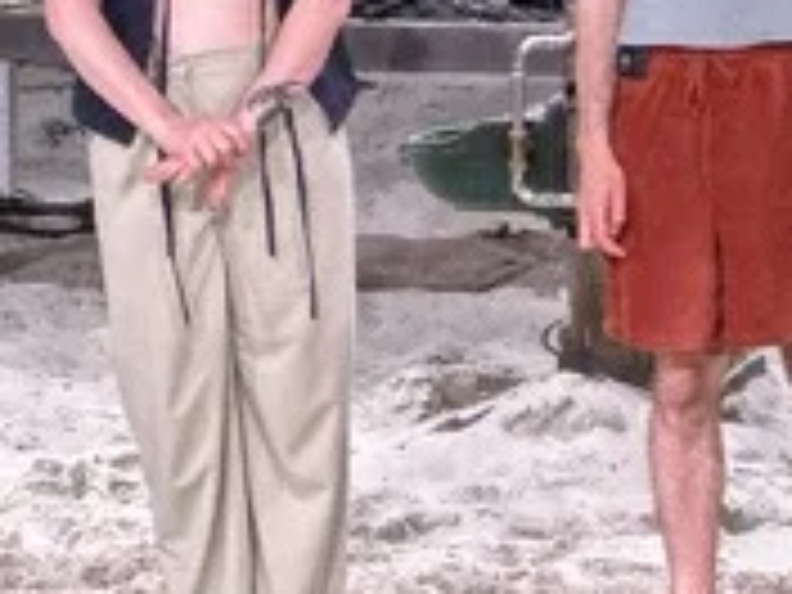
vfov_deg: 3.3
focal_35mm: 449
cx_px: 468
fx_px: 10273
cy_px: -63
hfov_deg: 4.4
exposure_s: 1/40
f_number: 2.8
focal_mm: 9
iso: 320
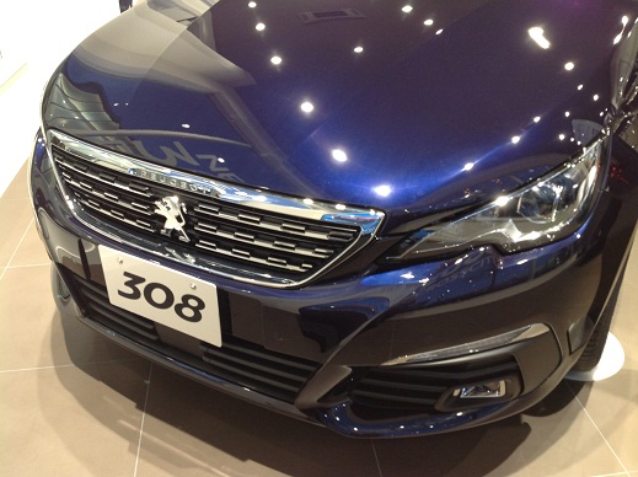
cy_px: 238
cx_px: 319
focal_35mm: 35
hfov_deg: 52.7
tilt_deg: -28.3
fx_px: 644
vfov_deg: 40.6
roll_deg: +0.6
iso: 100
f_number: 2.4
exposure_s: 1/15
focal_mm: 4.28
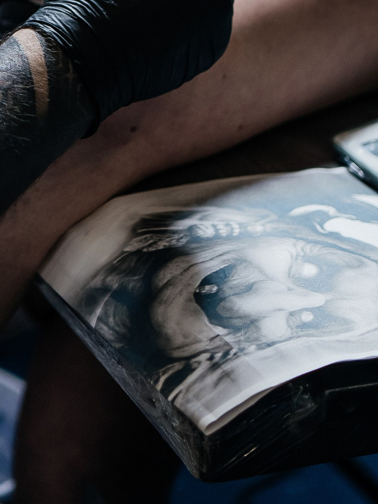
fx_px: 2213
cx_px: -165
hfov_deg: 9.5
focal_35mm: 152
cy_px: -90
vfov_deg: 12.7
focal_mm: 45
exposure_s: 1/320
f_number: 1.8
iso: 500
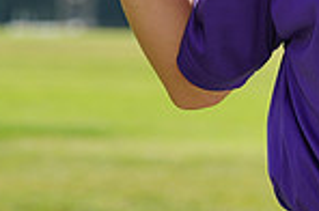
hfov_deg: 2.8
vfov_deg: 1.8
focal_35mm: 747
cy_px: -123
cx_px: 420
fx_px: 6605
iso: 100
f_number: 8
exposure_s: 1/250
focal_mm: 190
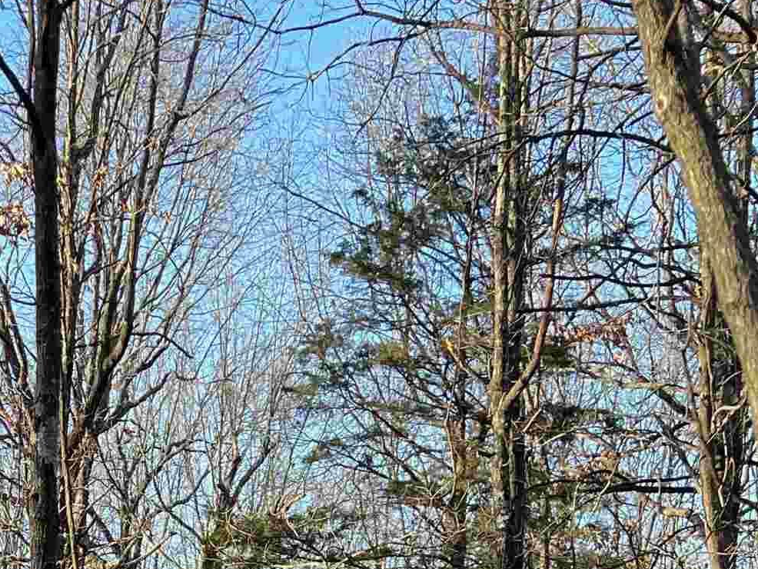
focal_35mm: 81
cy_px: 851
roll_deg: -1.7
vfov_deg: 16.6
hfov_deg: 22.1
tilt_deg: -4.4
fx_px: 1774
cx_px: -174
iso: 40
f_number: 1.5
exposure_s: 1/242
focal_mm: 5.7
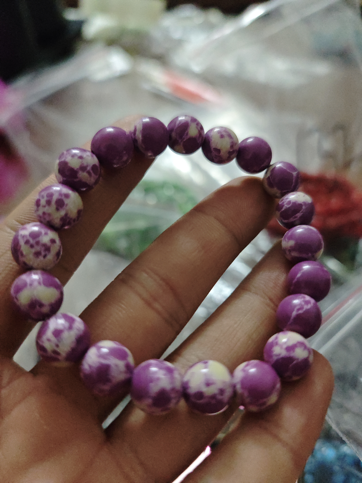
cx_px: 181
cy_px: 242
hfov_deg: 58.9
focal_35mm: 23
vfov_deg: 73.9
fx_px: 321
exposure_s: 1/400
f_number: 1.6
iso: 2500
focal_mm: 6.55
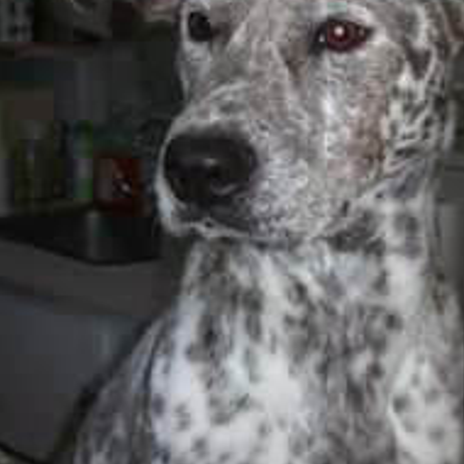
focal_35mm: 75
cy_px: 198
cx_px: 308
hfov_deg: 23.0
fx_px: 1137
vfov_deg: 23.0
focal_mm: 6
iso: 80
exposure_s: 1/64
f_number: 2.7
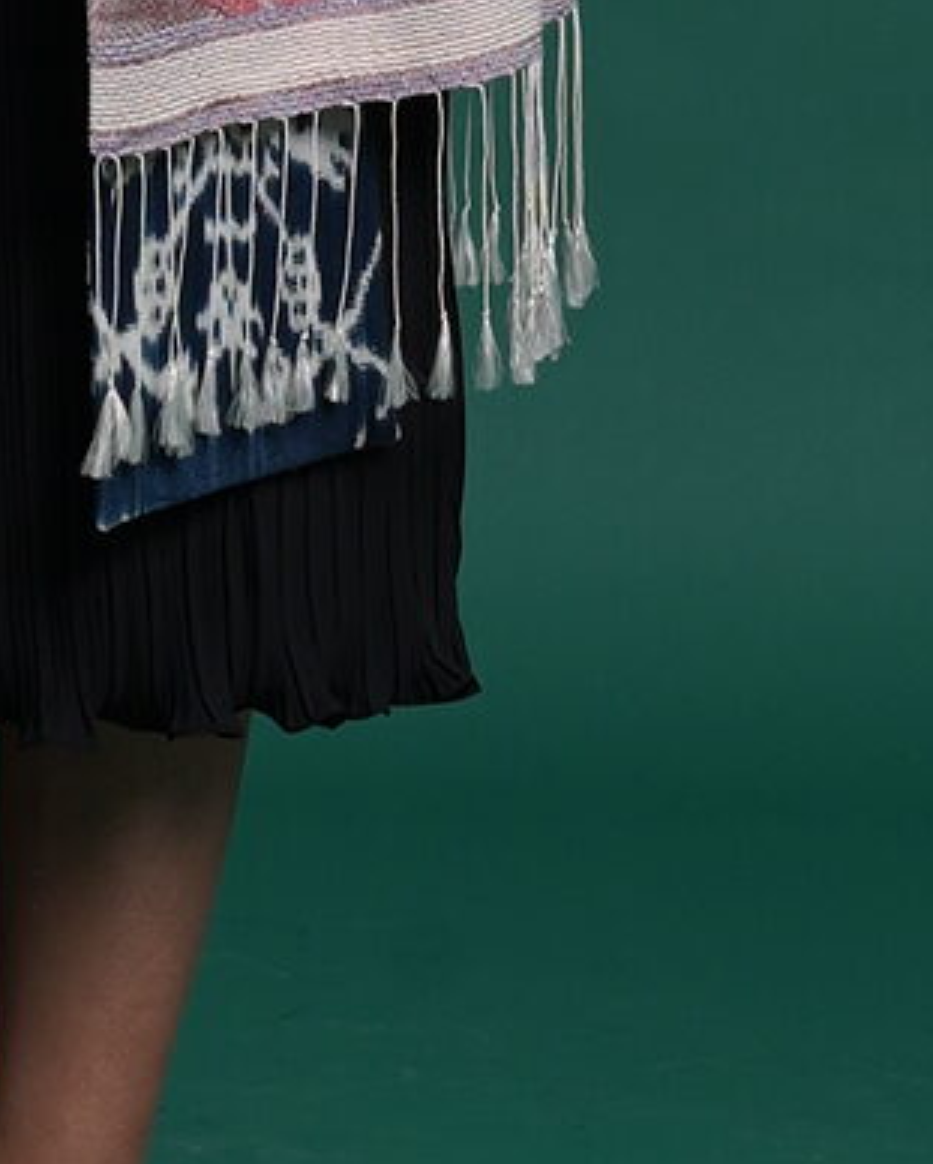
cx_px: -63
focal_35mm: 314
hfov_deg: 4.9
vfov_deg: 6.0
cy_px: -891
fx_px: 10825
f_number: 10
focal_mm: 44
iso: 200
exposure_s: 1/125
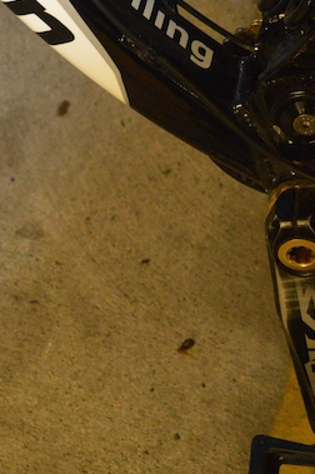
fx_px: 960
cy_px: 48
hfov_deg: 18.6
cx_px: 142
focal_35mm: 73
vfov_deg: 26.8
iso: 2200
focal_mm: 18
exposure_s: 1/60
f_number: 3.5
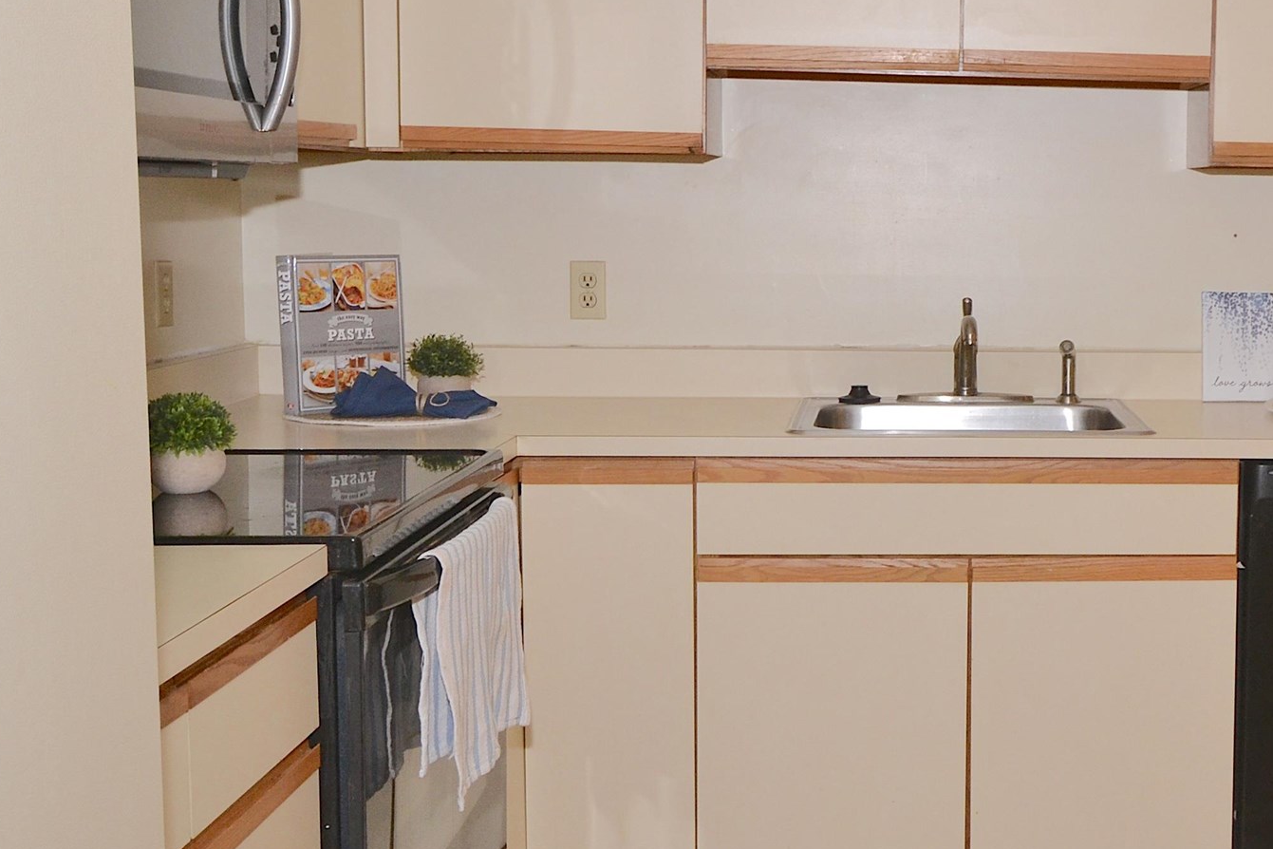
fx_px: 1945
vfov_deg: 24.6
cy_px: 345
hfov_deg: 34.7
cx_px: 1079
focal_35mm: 55
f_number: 5.6
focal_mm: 16
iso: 400
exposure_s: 1/60
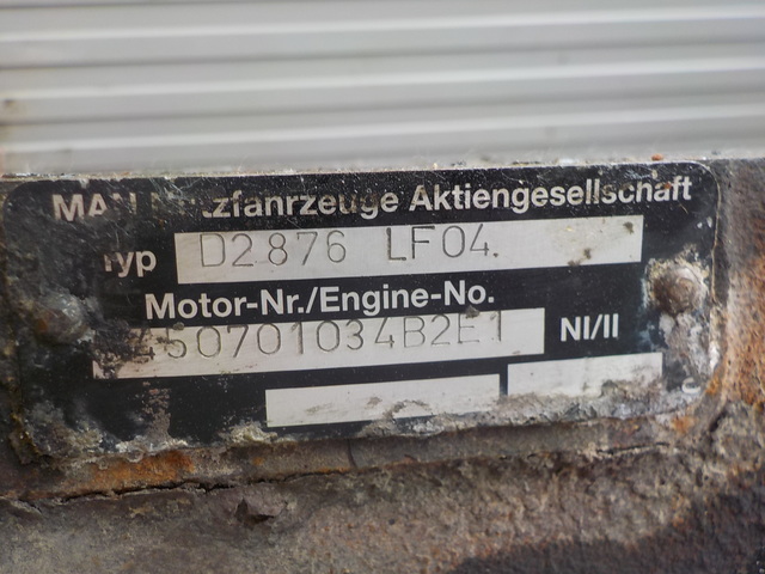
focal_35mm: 30
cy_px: 287
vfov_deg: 46.8
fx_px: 663
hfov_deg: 60.0
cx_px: 382
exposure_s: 1/60
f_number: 3.3
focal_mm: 4.1
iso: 125
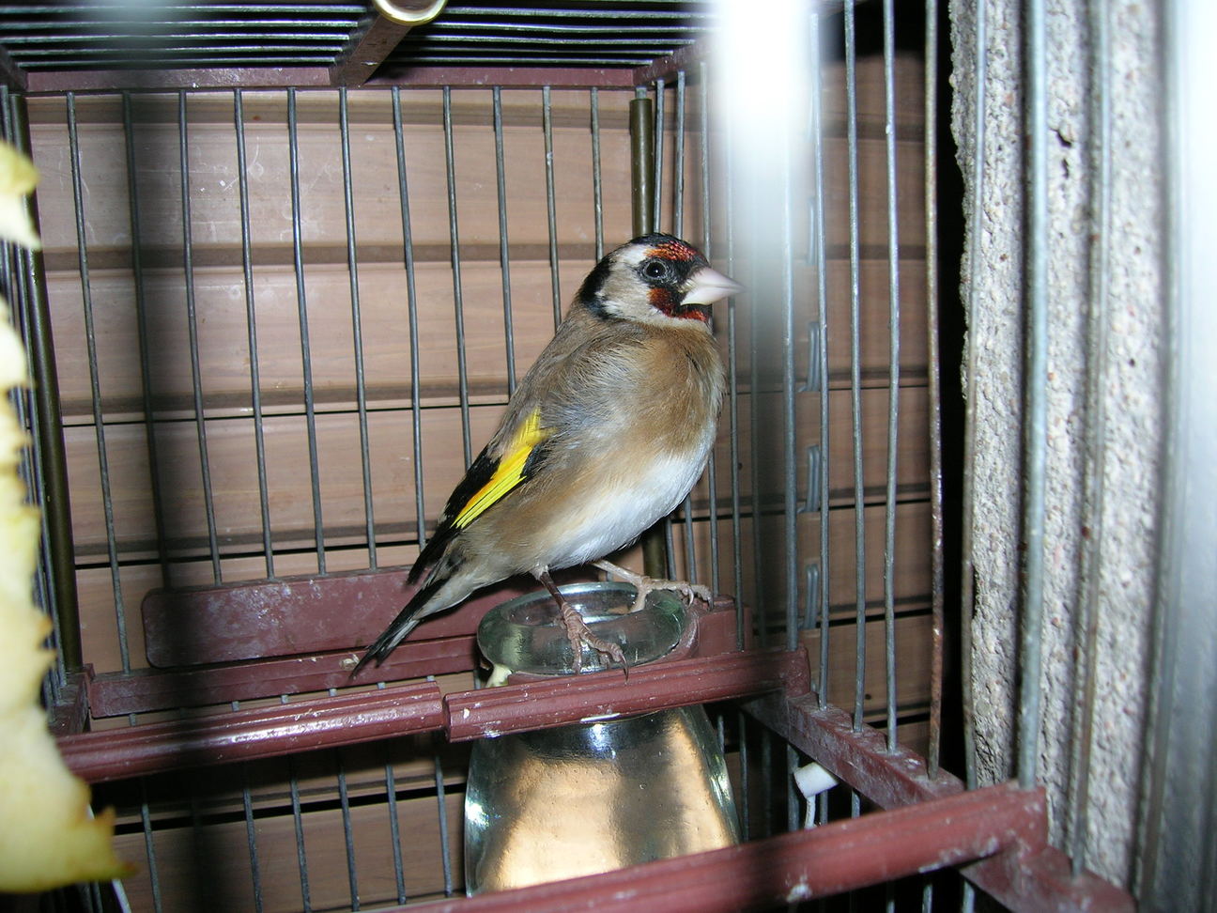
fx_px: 1195
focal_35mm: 34
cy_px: 456
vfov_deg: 41.8
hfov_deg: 54.0
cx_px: 608
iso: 50
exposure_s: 1/60.1
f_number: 2.9
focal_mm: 5.7
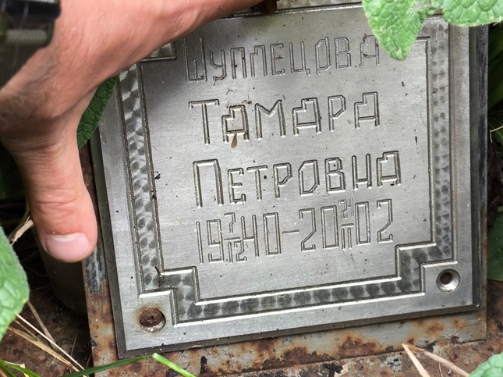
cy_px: 165
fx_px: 900
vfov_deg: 23.6
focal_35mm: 62
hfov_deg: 31.2
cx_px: 273
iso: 100
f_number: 1.7
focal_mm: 4.71
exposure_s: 1/60
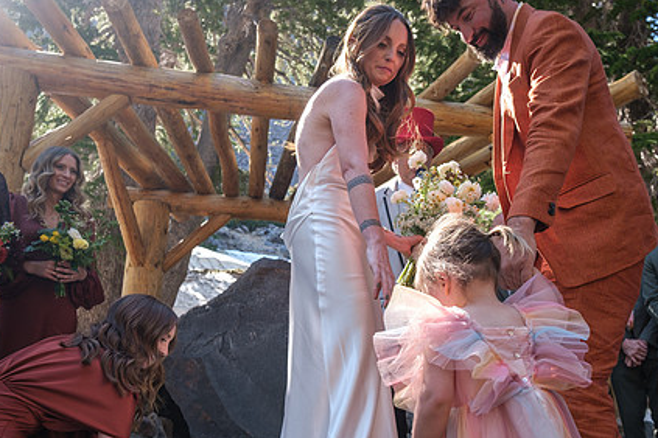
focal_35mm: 37
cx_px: 417
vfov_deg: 35.8
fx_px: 676
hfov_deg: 51.3
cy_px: 273
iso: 250
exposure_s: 1/250
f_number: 3.6
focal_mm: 18
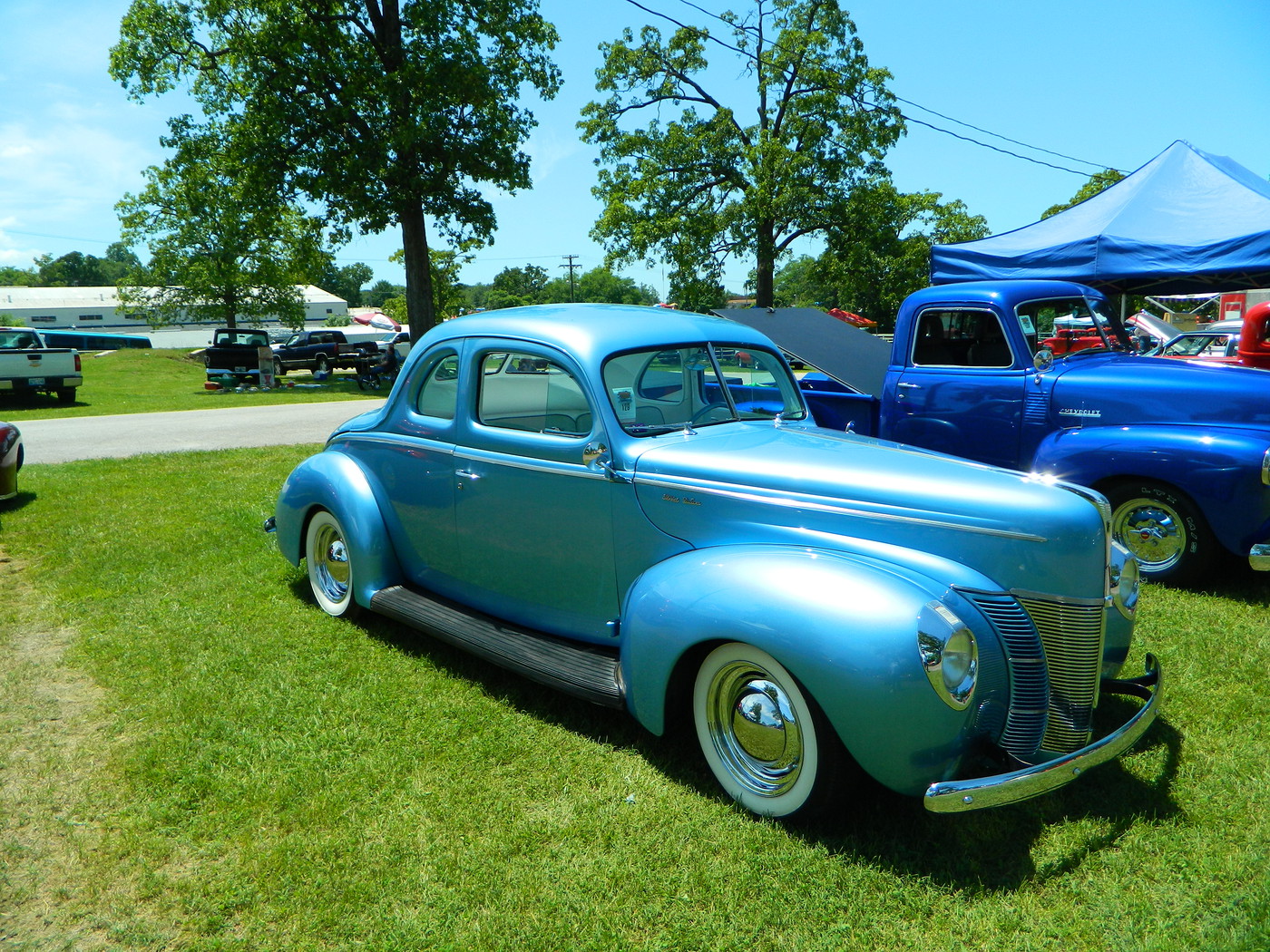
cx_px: 635
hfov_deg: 69.4
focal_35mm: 25
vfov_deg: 54.9
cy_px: 476
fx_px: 917
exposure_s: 1/1000
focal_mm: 4.5
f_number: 3.1
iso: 80
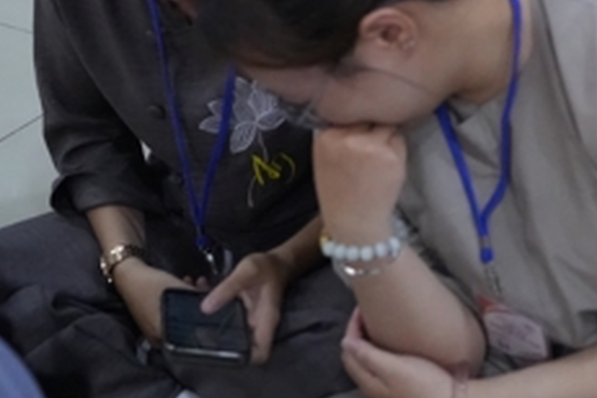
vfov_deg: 12.3
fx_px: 1774
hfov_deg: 18.1
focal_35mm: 107
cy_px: -151
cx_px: 734
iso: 10000
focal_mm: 38
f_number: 2.8
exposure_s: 1/250
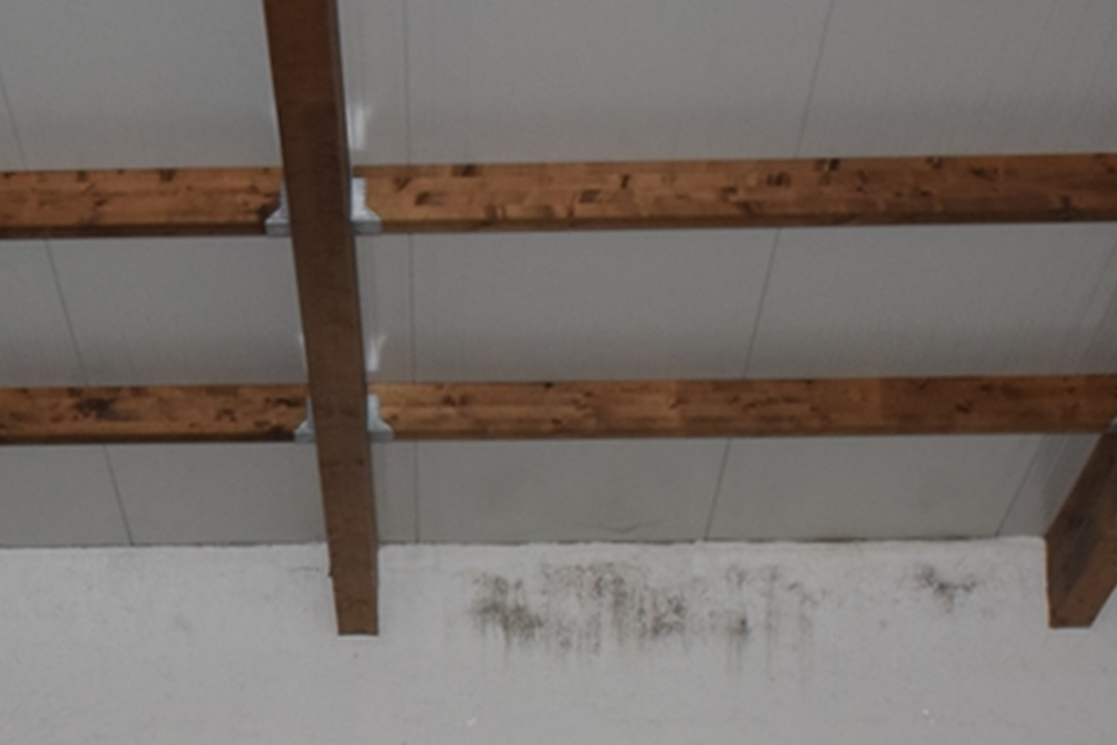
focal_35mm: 97
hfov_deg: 20.7
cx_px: 239
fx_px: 3022
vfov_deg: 13.8
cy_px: 741
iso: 1100
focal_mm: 23
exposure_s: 1/60
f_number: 3.8
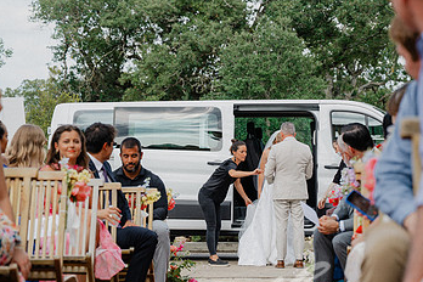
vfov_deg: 9.9
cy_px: 159
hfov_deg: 14.7
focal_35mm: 139
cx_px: 266
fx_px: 1633
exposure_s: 1/500
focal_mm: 70
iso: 100
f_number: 3.5
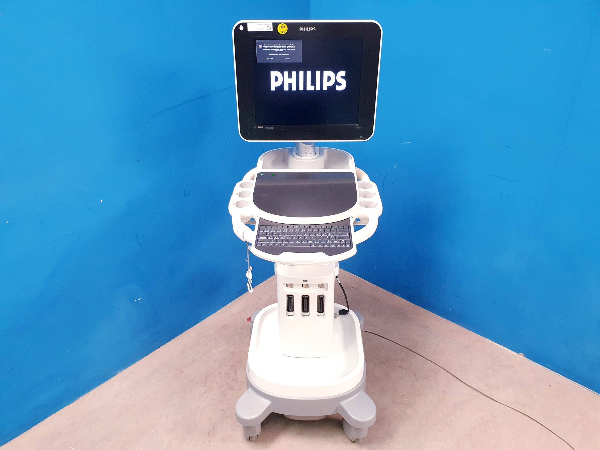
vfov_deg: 53.1
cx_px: 300
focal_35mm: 26
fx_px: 451
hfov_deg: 67.3
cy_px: 225
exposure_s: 1/50
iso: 400
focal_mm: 4.3
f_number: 2.4
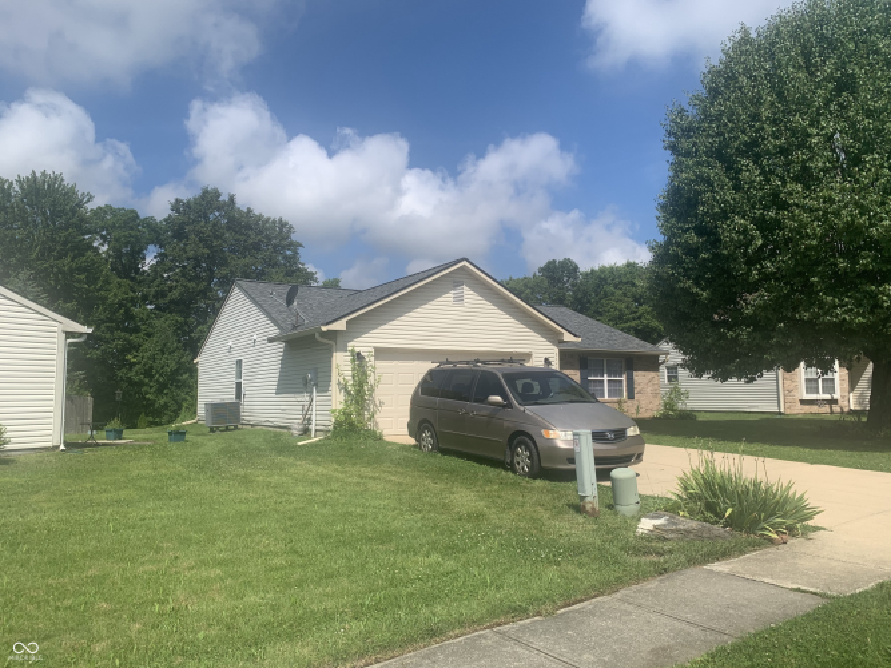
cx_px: 446
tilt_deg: +4.4
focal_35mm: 26
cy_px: 334
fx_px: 669
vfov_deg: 53.0
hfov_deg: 67.3
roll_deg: -1.4
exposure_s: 1/3185
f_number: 1.8
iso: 25
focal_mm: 4.25
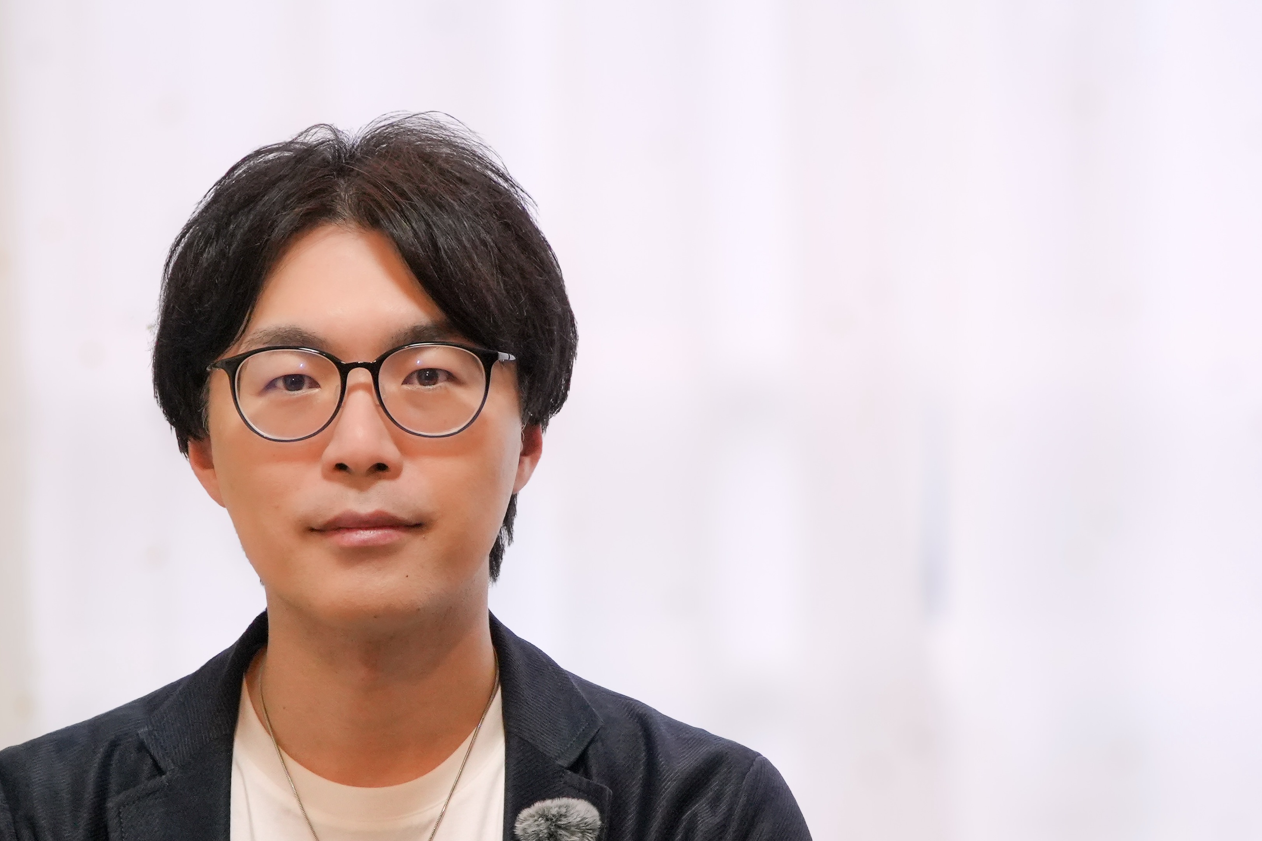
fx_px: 2971
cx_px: 378
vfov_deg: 16.1
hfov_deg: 23.8
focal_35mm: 85
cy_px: 559
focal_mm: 37
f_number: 4
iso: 1250
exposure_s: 1/160
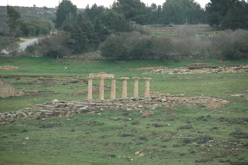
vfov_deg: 4.6
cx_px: 124
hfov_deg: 6.9
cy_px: 82
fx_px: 2064
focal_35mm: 300
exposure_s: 1/800
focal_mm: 200
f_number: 7.1
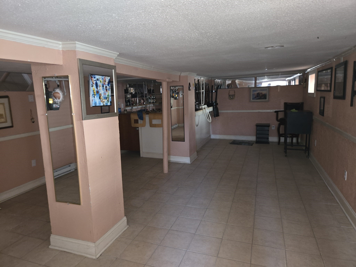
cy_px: 134
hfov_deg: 73.9
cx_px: 178
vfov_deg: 58.9
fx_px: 237
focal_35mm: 23
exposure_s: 1/12
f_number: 1.8
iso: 160
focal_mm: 5.4
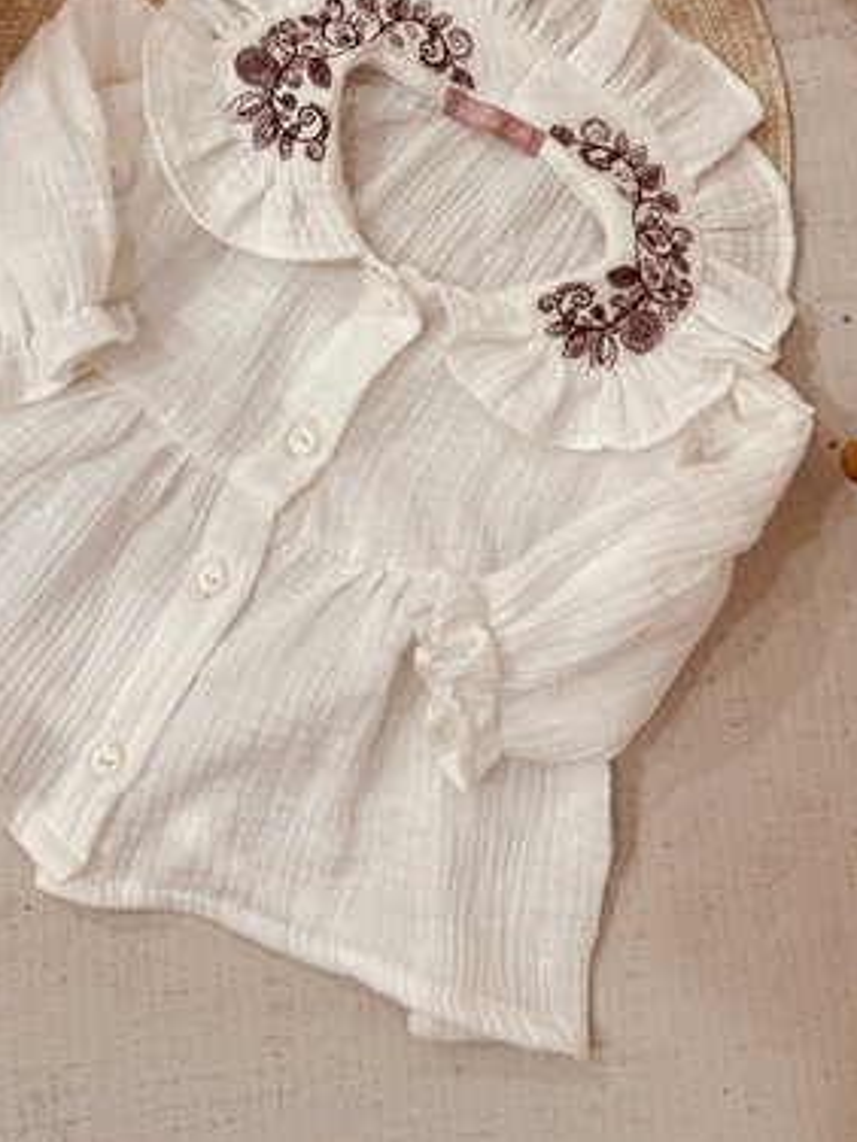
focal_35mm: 34
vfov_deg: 52.7
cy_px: 363
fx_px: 1122
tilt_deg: -81.7
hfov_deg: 41.3
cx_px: 286
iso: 200
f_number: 1.78
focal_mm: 6.76
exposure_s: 1/100
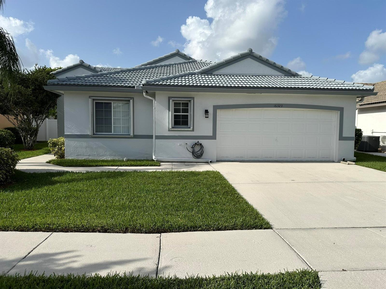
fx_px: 268
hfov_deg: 71.6
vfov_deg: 56.8
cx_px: 193
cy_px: 144
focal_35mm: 24
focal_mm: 6.86
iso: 80
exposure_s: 1/7042
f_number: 1.78
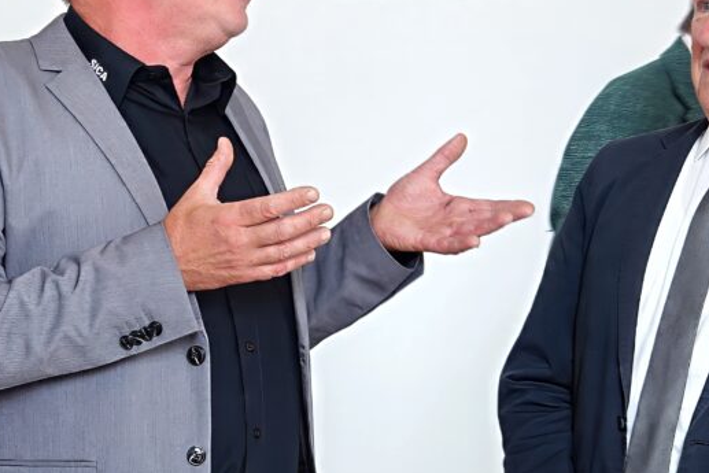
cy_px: 292
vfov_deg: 13.2
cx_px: 226
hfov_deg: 19.6
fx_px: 2049
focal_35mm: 104
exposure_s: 1/40
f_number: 3.2
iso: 100
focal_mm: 28
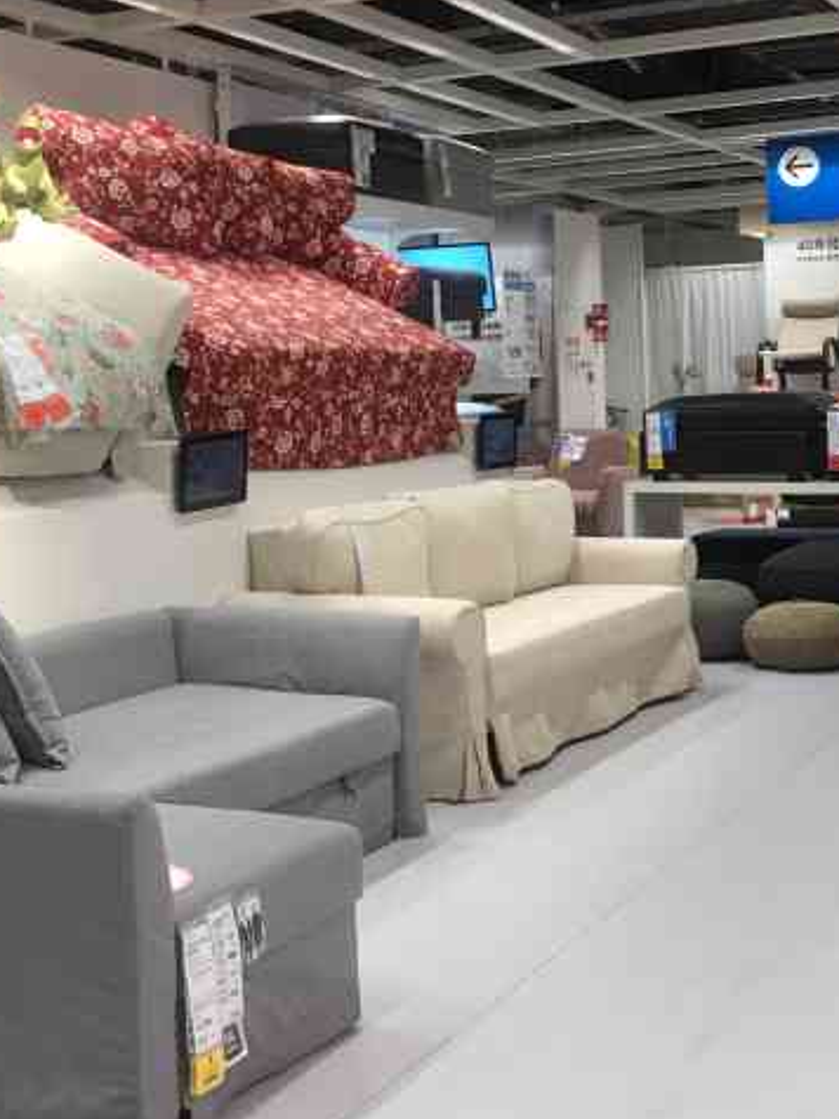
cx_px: 415
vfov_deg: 34.6
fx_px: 1778
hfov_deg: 26.5
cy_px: 362
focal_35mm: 55
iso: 32
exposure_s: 1/33
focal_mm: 3.99
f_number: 1.8
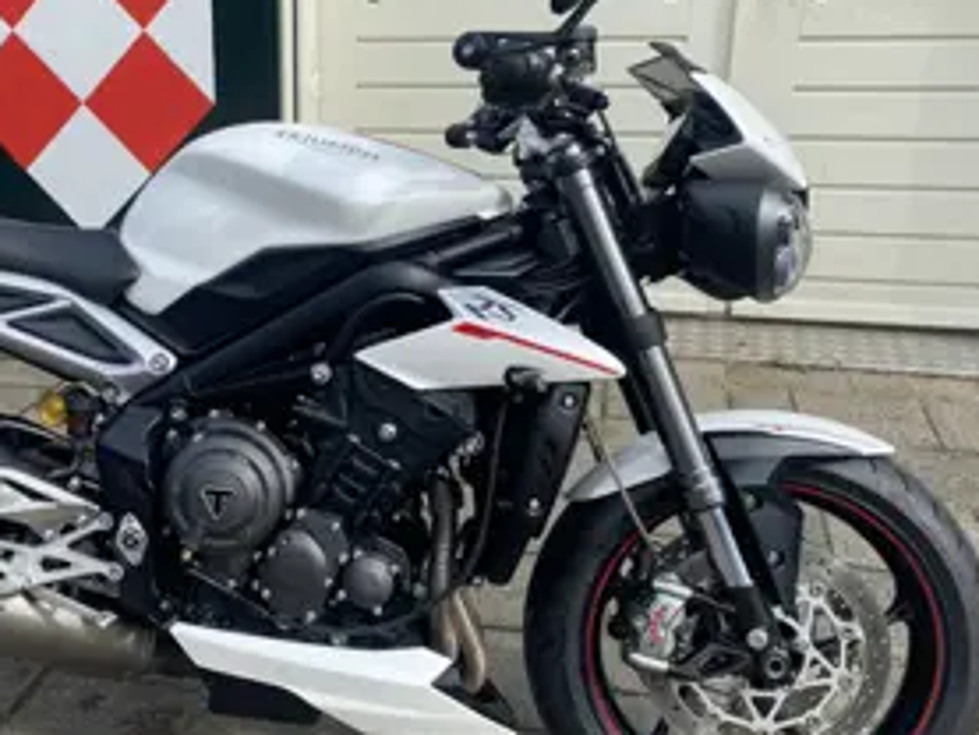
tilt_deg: -19.6
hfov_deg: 40.9
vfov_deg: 32.2
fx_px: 1273
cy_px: 403
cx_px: 254
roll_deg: +0.5
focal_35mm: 45
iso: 32
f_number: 1.8
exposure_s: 1/1025
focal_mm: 4.25
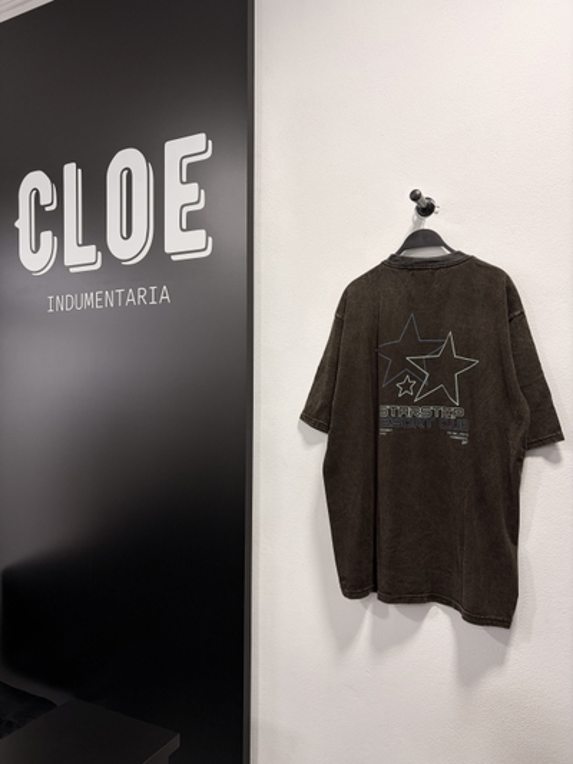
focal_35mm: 26
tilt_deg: +0.2
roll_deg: -0.1
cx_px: 286
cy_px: 382
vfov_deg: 67.3
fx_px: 574
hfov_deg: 53.1
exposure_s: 1/50
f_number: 1.6
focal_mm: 5.96
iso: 80
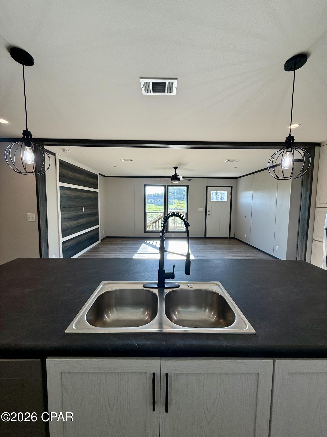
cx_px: 164
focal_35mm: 14
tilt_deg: -5.0
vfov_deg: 102.1
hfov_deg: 85.7
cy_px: 218
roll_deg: +0.1
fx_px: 176
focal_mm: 2.22
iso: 64
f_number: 2.2
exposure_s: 1/120
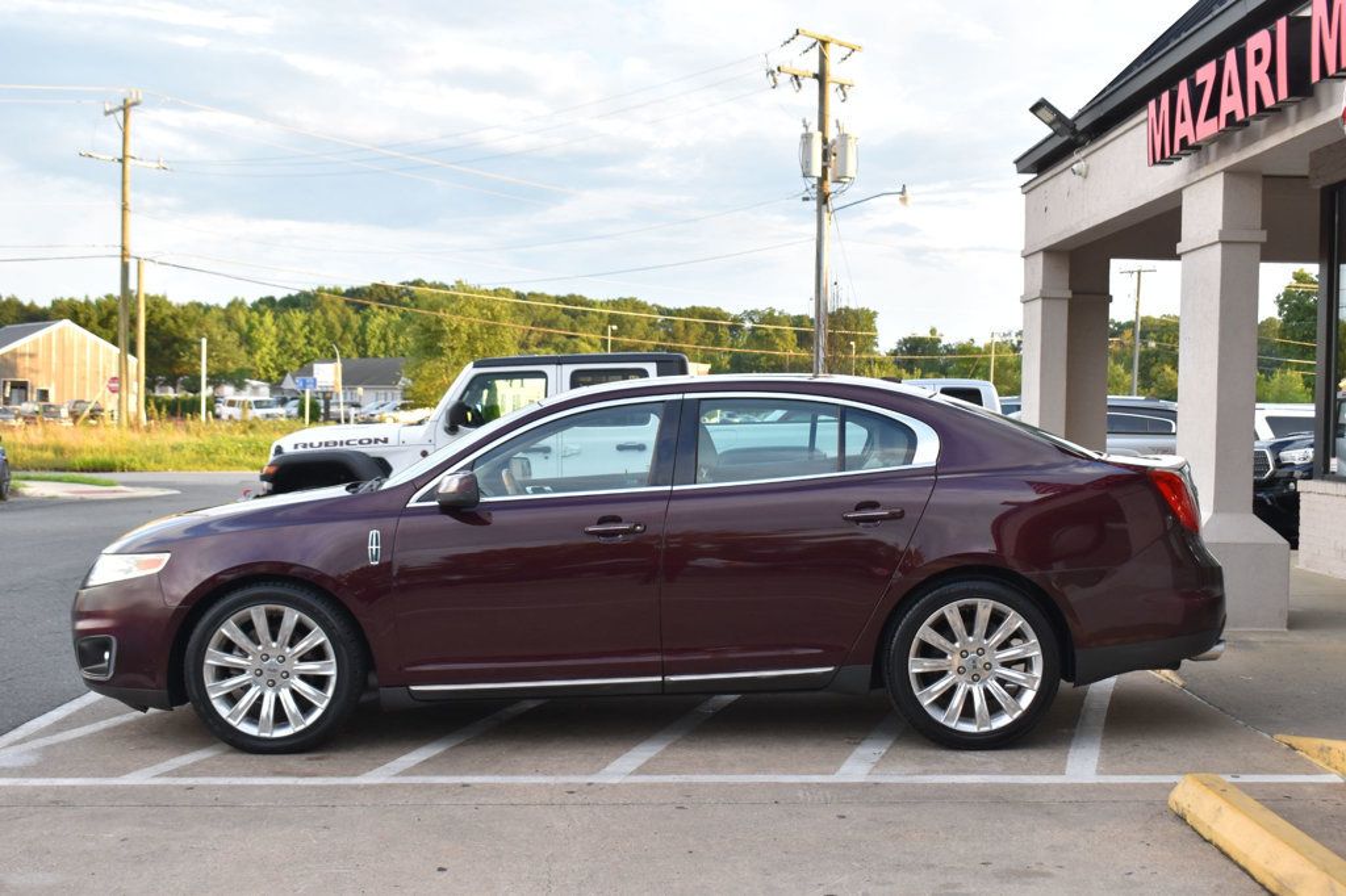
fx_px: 1626
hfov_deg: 45.0
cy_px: 448
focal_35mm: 44
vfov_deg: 30.8
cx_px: 673
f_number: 7.1
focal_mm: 29
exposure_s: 1/125
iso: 400
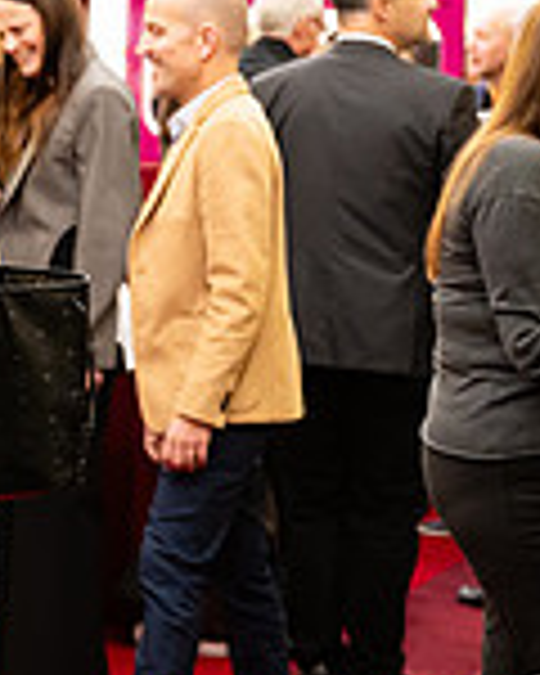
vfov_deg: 11.9
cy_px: 99
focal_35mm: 161
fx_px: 3216
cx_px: -446
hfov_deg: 9.1
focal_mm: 44
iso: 1250
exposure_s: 1/160
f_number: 3.2
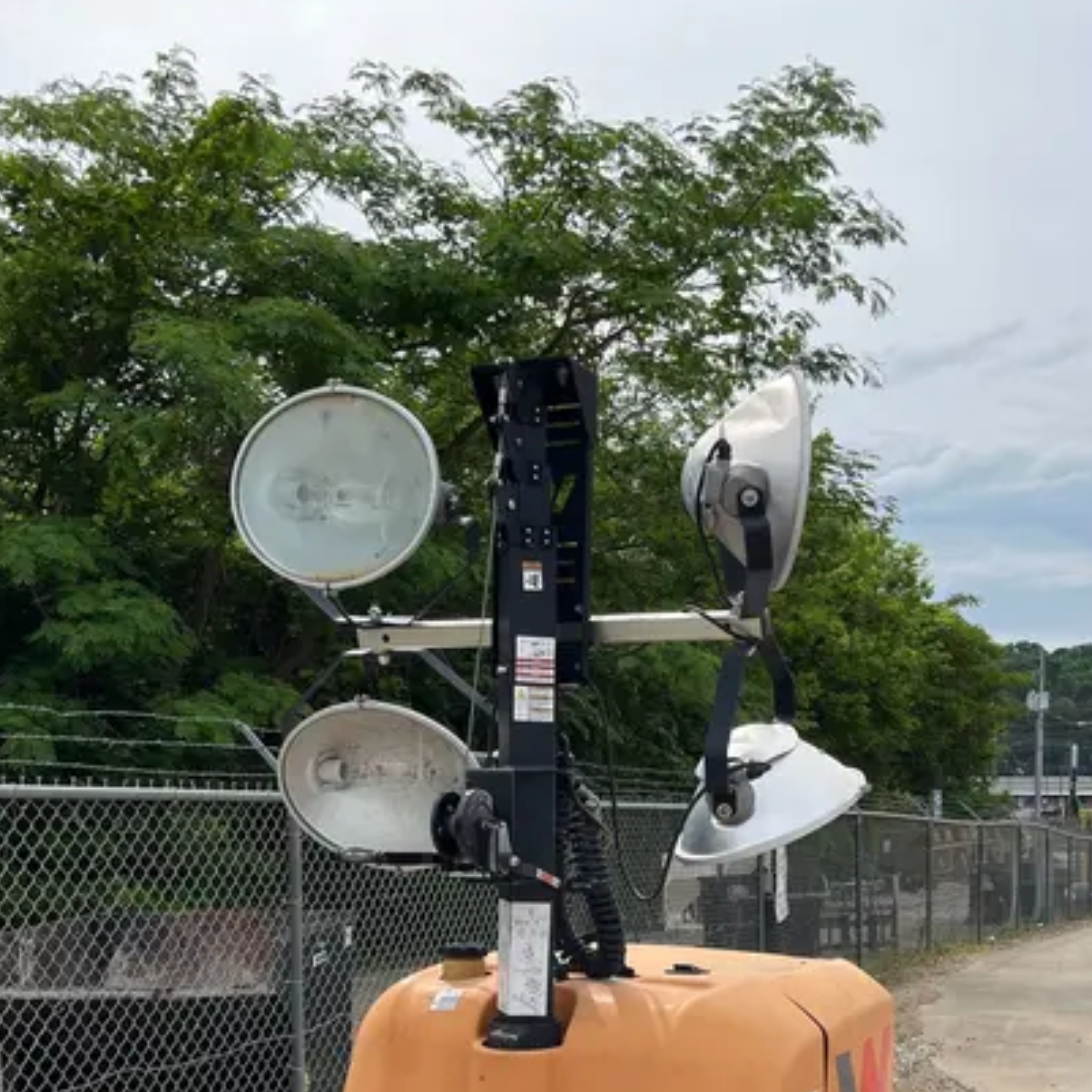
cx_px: 605
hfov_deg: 40.0
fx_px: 1499
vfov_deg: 38.4
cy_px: 892
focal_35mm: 42
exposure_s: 1/3215
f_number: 1.6
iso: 50
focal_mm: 5.1
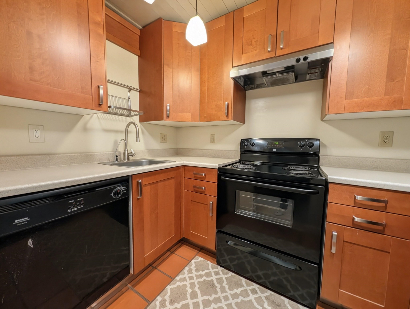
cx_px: 205
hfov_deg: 110.5
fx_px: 142
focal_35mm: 12
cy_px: 154
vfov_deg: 94.6
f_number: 1.7
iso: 65
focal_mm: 2.02
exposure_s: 1/24
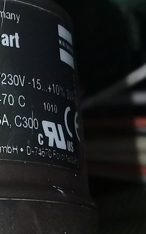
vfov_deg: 15.1
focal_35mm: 138
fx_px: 879
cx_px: -25
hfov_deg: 9.4
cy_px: 126
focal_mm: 3.3
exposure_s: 1/50
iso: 64
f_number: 2.2
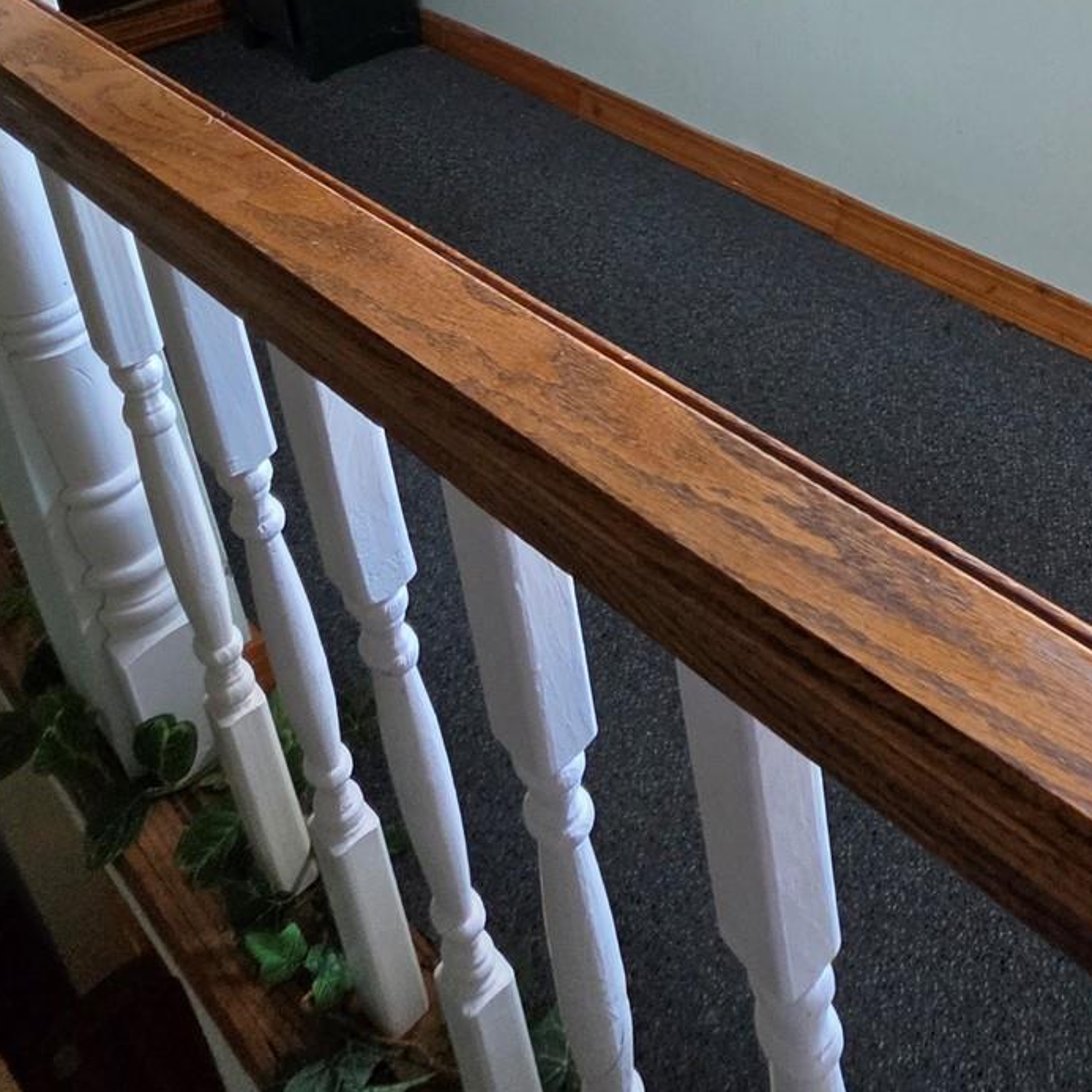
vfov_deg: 40.0
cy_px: -92
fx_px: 1213
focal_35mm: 34
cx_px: 1165
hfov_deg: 40.4
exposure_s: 1/120
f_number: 1.9
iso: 250
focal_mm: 2.2
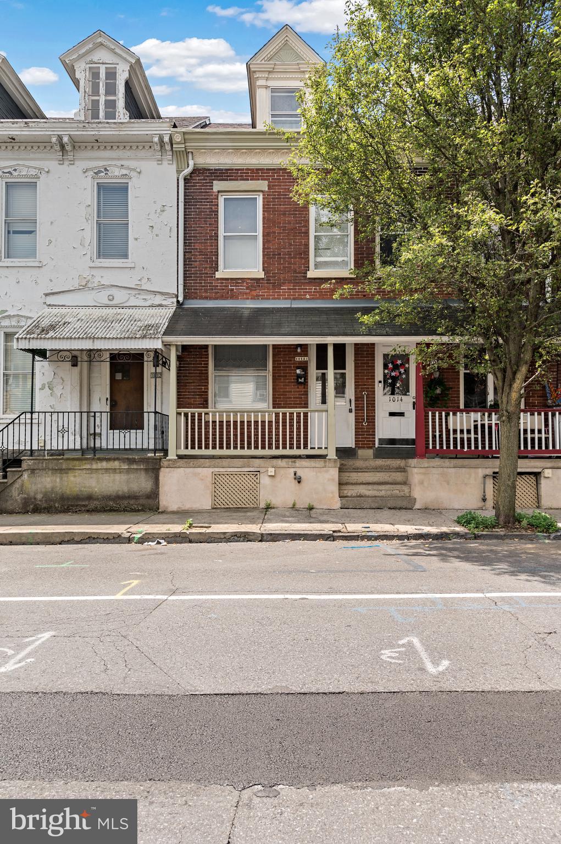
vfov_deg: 73.8
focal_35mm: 24
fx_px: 562
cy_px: 422
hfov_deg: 53.0
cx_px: 280
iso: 320
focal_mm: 24
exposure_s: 1/1000
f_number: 9
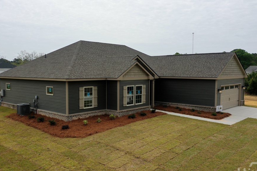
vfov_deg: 37.8
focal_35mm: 35
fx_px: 250
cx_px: 115
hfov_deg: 54.3
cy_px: 88
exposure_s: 1/800
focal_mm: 10.26
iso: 100
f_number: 6.3
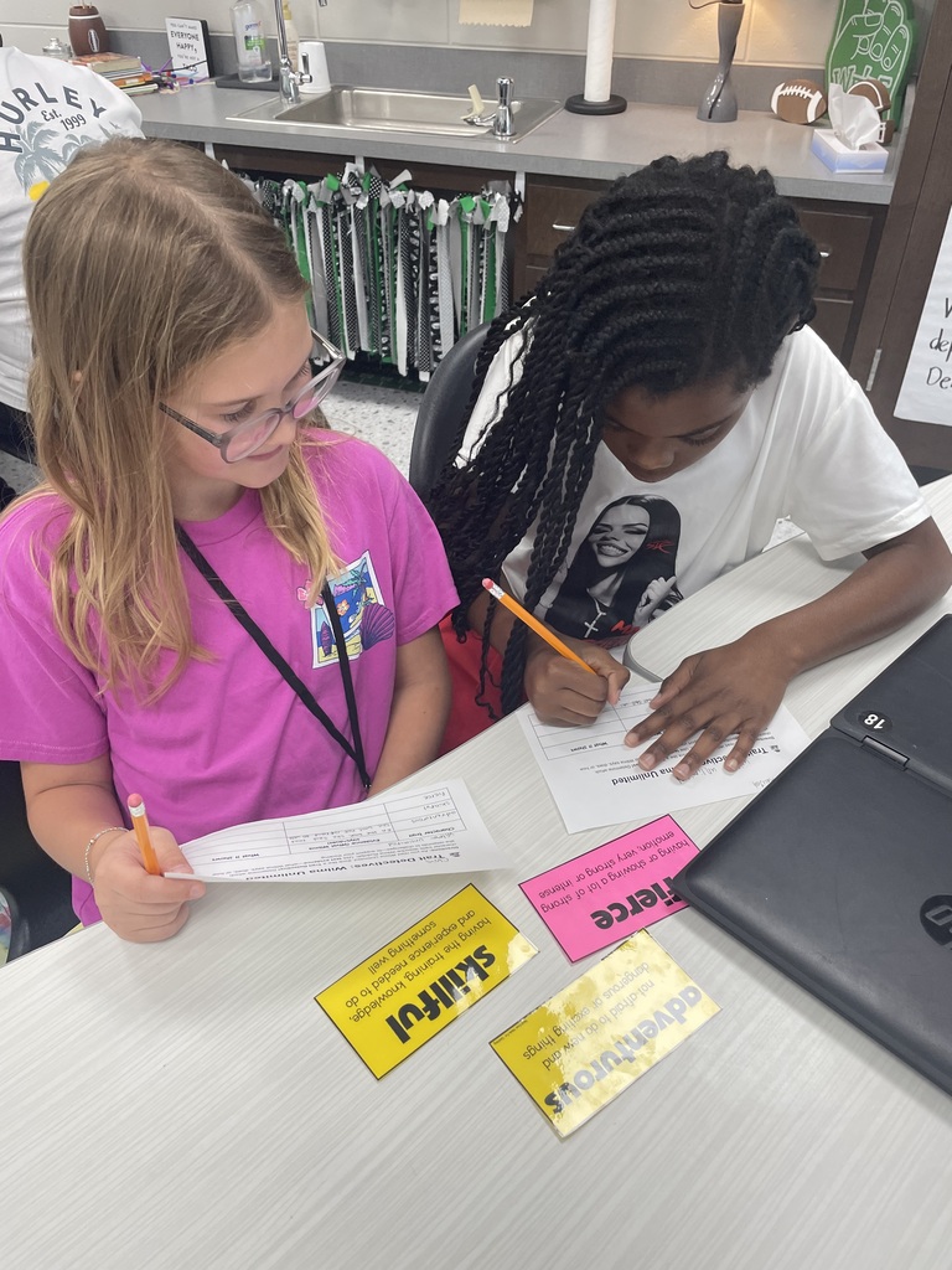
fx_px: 953
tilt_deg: -39.0
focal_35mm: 26
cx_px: 476
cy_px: 635
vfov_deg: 67.3
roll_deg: +2.1
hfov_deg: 53.1
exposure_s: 1/120
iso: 100
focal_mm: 4.2
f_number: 1.6
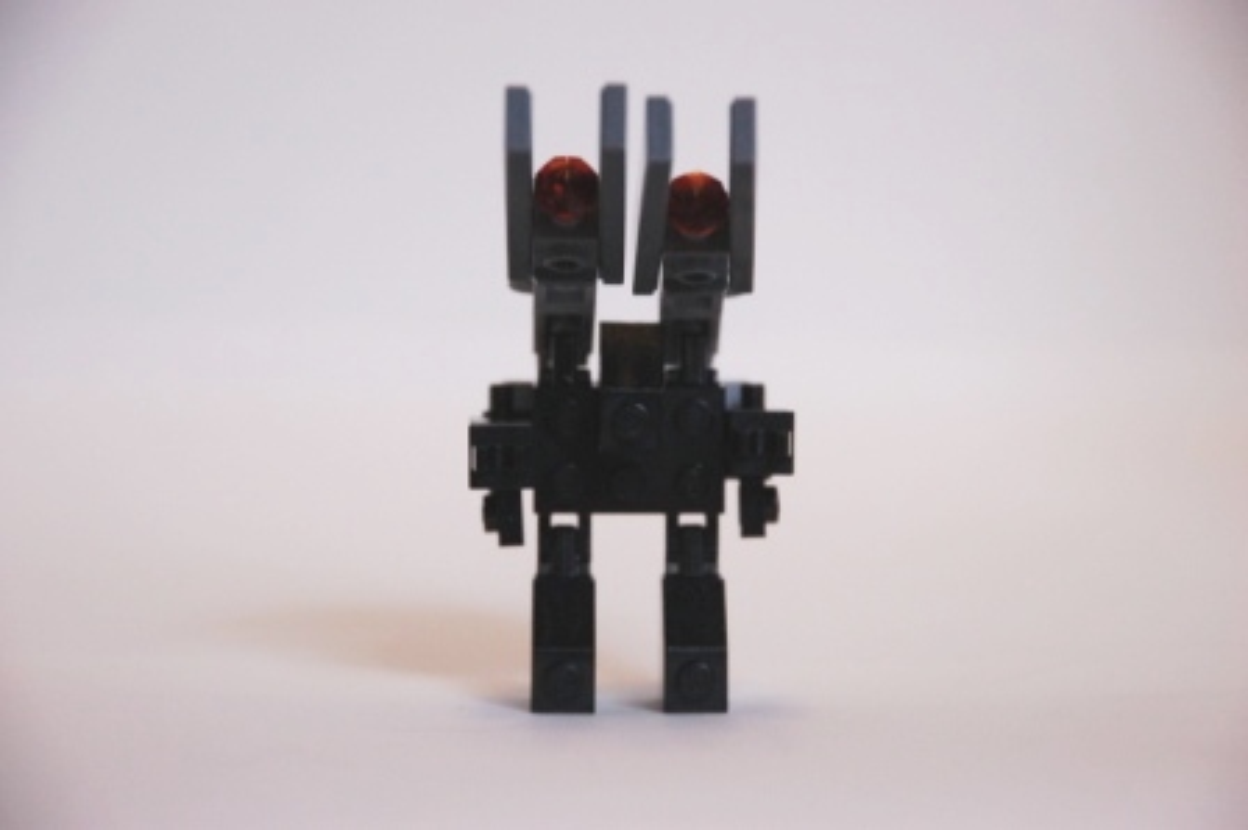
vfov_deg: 9.1
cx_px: 624
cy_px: 415
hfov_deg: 13.7
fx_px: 5196
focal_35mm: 150
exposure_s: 1/100
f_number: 5.6
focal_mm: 100
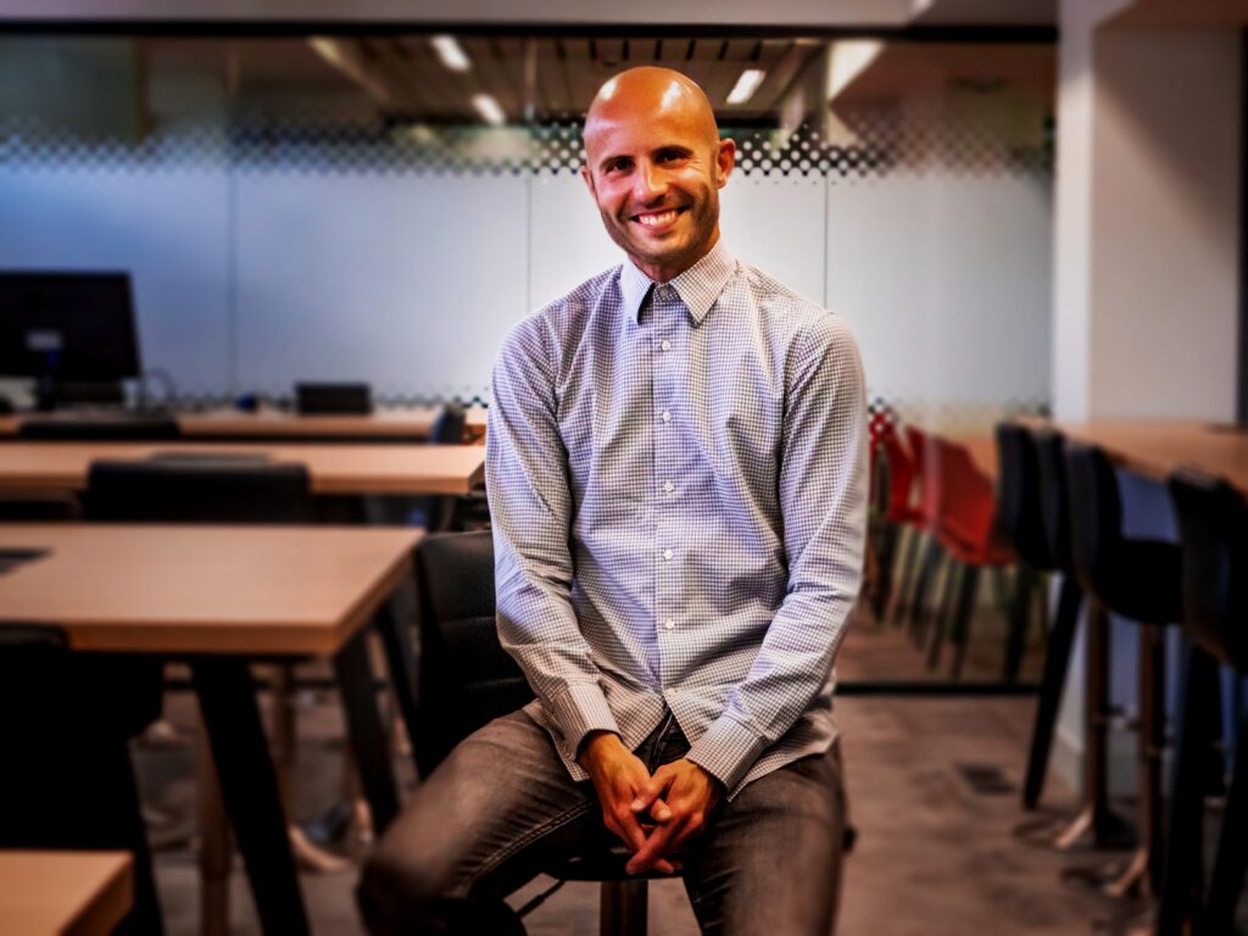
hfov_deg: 22.8
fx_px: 3101
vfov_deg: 17.2
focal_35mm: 86
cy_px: 468
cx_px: 624
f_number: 5.6
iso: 1600
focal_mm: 43
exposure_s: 1/500
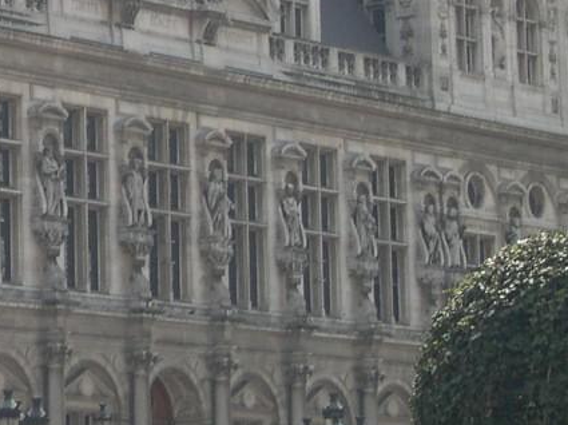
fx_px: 3312
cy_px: -11
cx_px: -199
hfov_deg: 9.6
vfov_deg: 7.3
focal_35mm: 202
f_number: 10
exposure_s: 1/91.9
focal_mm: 14.2
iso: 100
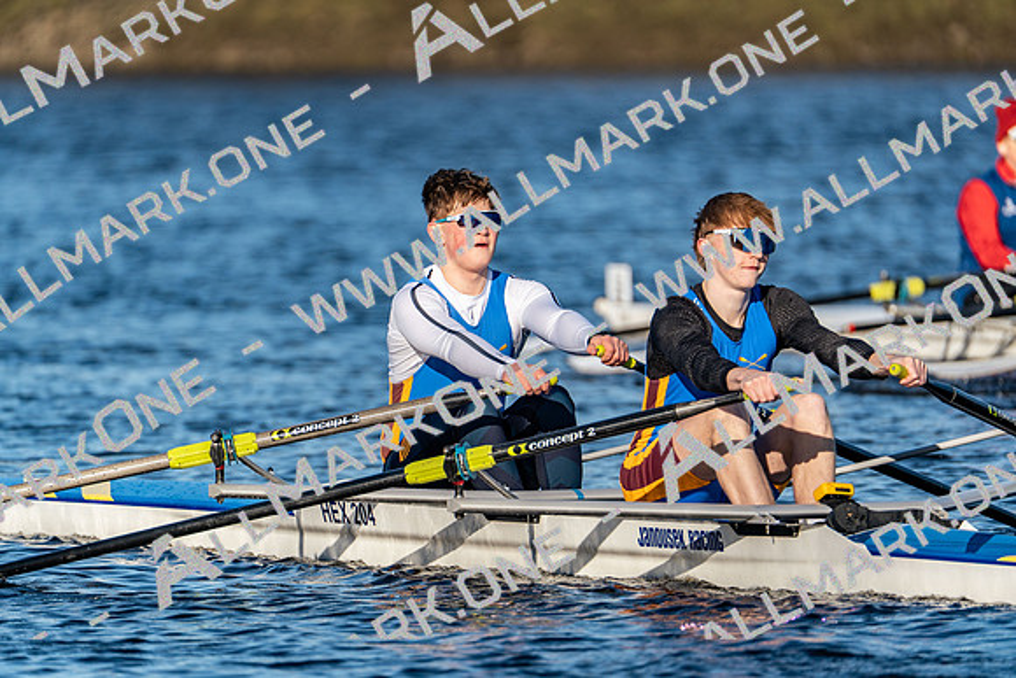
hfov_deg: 3.4
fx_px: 16937
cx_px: 508
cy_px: 339
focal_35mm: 600
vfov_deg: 2.3
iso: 400
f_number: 6.3
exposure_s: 1/2000
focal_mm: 600
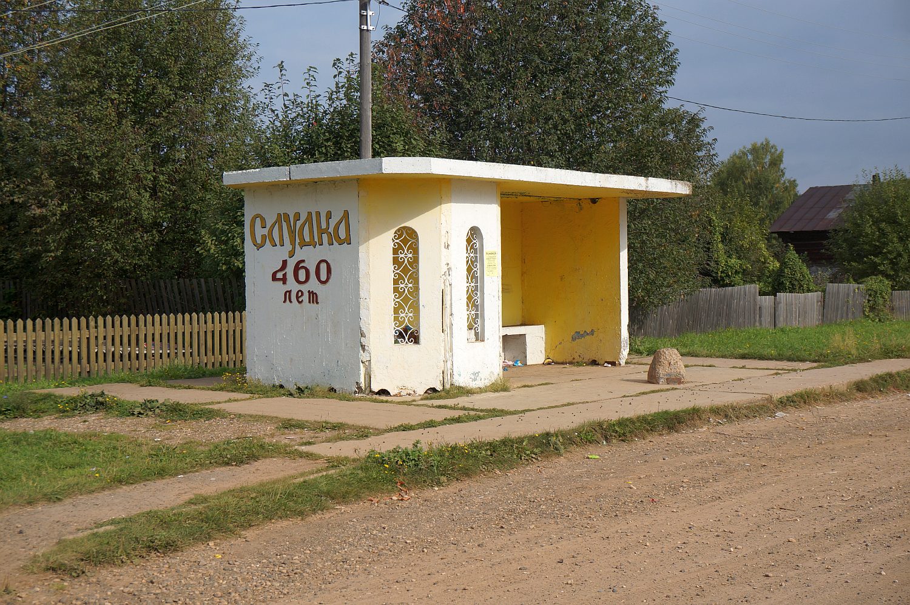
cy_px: 302
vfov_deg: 26.4
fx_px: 1288
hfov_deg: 38.9
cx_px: 455
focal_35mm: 51
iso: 100
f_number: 8
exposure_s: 1/500
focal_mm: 34
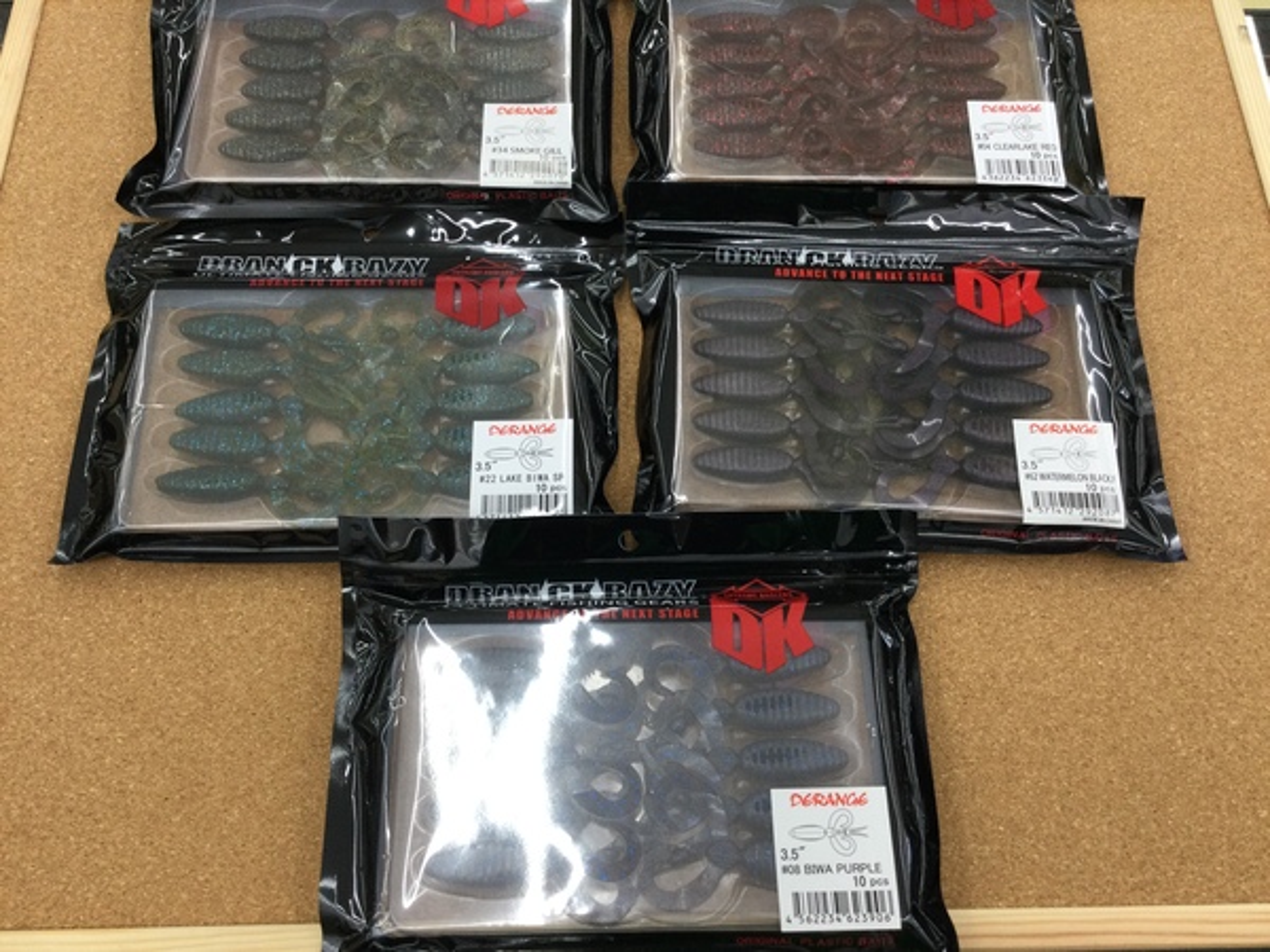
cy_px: 476
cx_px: 635
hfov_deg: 58.4
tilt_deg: -67.0
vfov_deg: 45.4
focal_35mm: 31
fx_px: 1137
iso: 32
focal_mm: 3.3
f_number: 2.4
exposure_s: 1/33
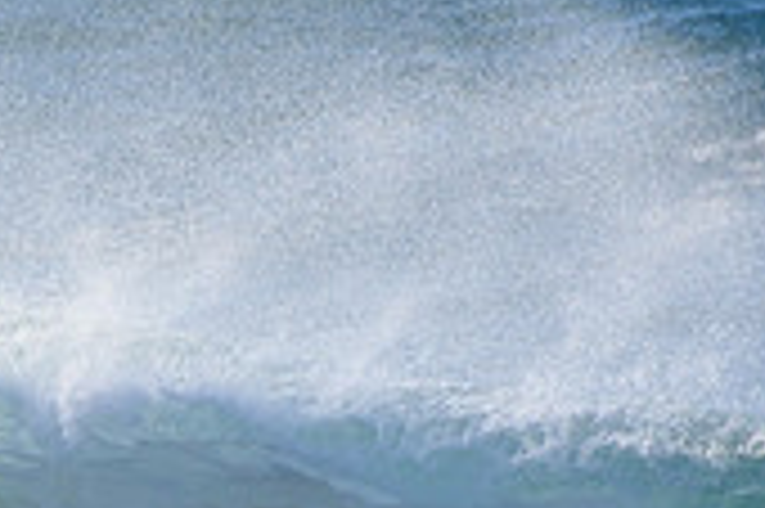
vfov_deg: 0.5
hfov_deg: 0.8
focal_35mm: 2564
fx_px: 54431
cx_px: -202
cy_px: 708
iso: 320
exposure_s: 1/2000
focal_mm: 500
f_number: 5.6
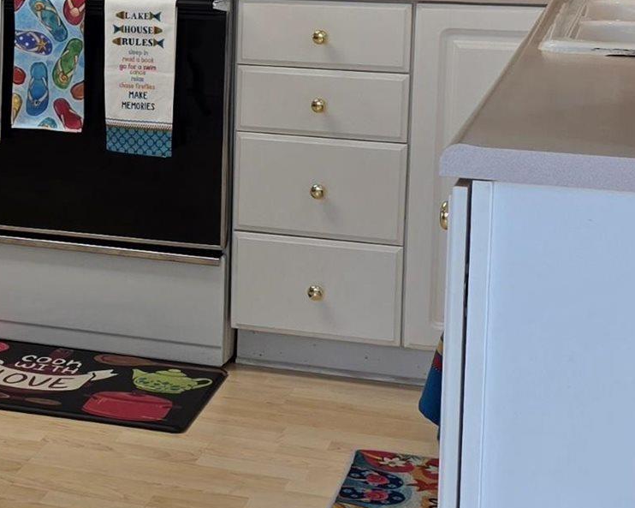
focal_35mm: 93
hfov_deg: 19.4
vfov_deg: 16.3
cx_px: -129
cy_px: 48
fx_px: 1747
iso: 50
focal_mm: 6.3
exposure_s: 1/120
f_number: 1.7
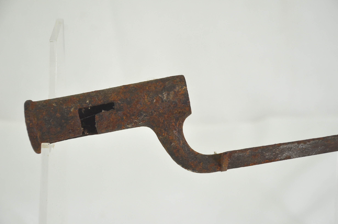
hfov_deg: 22.0
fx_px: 871
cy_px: 112
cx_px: 169
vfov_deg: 14.6
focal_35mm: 93
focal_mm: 62
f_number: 5
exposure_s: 1/400
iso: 400
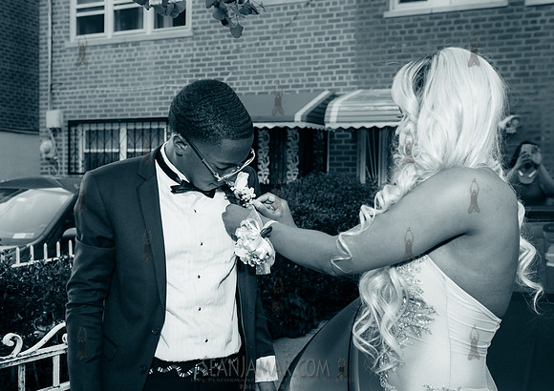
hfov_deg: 43.9
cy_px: 227
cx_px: 263
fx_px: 687
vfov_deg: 31.8
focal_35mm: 44
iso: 2000
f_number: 4.5
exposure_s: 1/320
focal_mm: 35
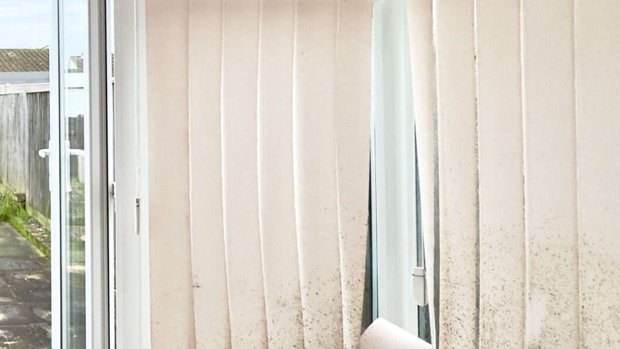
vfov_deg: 31.6
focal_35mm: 37
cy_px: 100
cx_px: -123
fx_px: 608
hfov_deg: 39.3
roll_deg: +0.7
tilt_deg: +1.4
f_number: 2.2
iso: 40
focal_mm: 2.22
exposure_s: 1/587
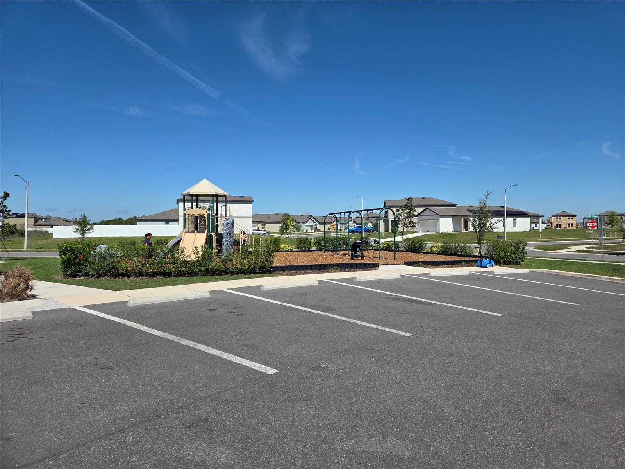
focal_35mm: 23
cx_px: 312
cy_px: 234
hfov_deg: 73.9
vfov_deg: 58.9
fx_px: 415
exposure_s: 1/7891
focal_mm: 5.4
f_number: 1.8
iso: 80
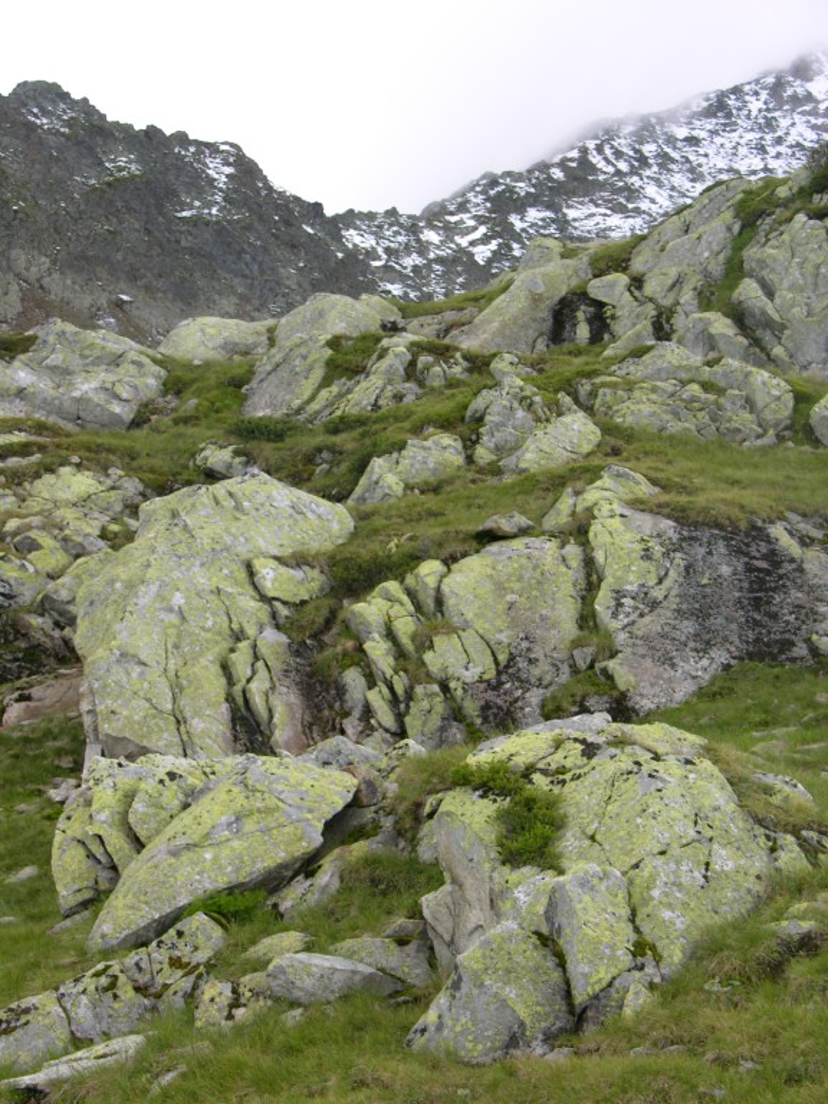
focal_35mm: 62
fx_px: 1977
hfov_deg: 23.7
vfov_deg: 31.2
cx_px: 414
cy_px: 552
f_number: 4
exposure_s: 1/112
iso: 50
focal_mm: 15.7
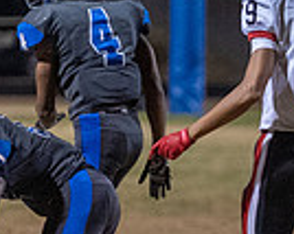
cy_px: 83
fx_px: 7139
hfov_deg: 2.4
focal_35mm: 821
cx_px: 221
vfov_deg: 1.9
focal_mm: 151
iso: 6400
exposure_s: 1/800
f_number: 2.8
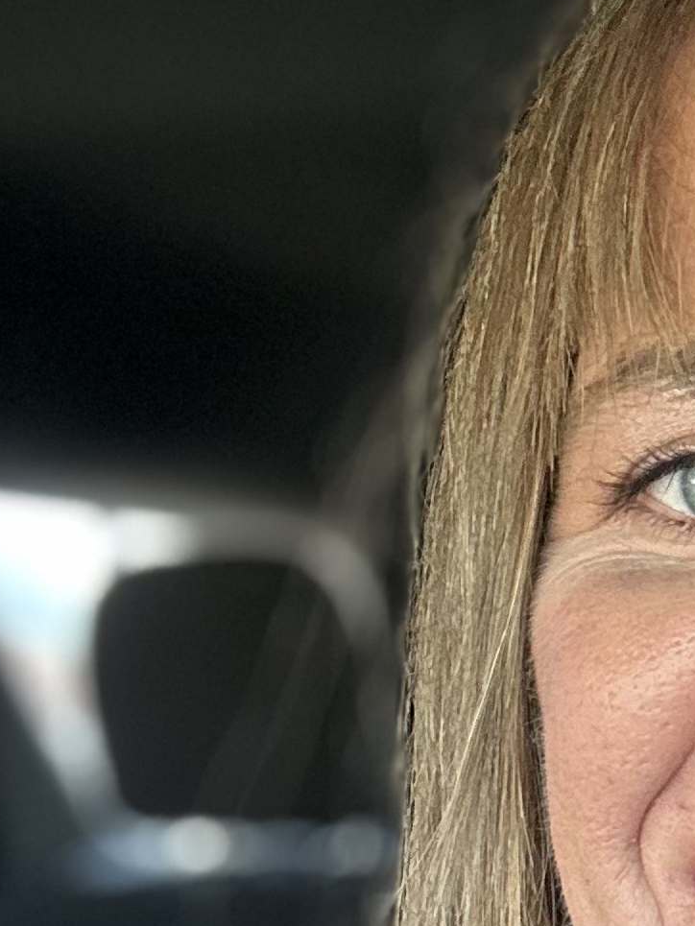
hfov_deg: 14.3
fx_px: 2569
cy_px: 1052
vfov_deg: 19.5
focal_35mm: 96
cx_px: 1081
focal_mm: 2.69
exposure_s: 1/60
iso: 80
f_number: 1.9
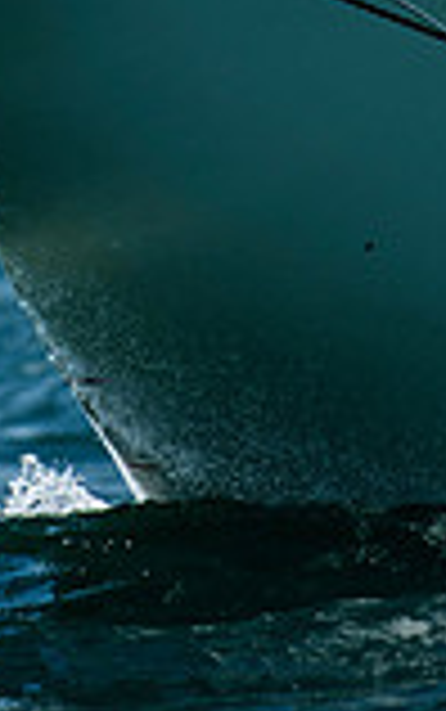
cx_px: 356
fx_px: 33797
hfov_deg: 0.8
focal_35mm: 1741
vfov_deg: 1.2
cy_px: -180
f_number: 5
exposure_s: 1/2500
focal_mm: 400
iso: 400
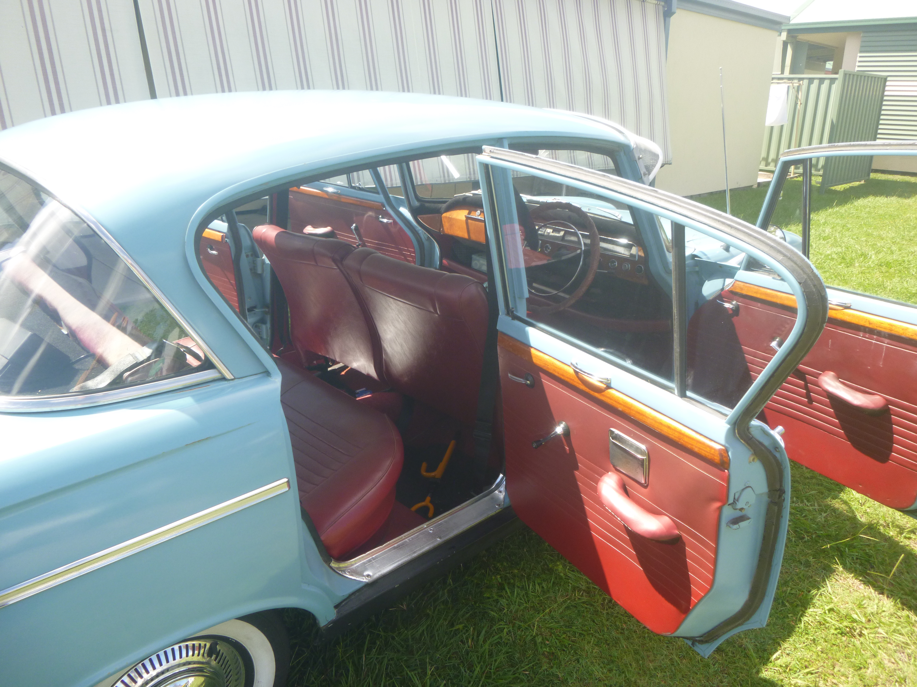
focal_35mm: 25
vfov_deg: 54.9
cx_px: 458
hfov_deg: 69.4
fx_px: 662
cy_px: 344
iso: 100
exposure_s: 1/160
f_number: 3.9
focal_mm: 4.5
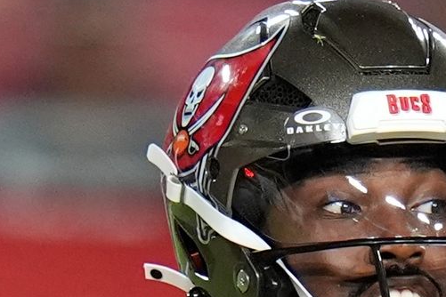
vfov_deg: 0.8
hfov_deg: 1.3
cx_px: 225
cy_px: 571
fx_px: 20242
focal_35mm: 1634
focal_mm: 400
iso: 2500
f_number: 3.2
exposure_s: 1/1250
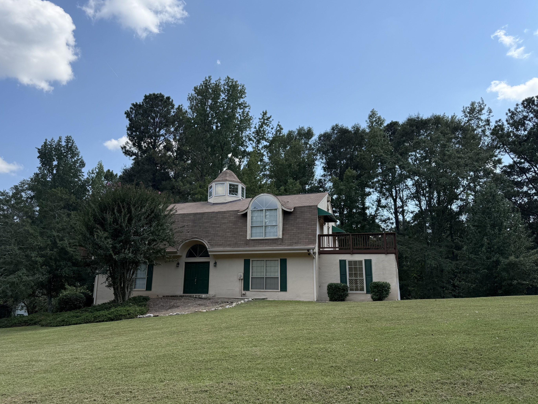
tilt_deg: +12.5
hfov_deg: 65.1
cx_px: 236
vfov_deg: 51.3
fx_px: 420
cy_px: 208
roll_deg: -1.3
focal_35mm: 27
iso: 80
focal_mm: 6.76
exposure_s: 1/3584
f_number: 1.78
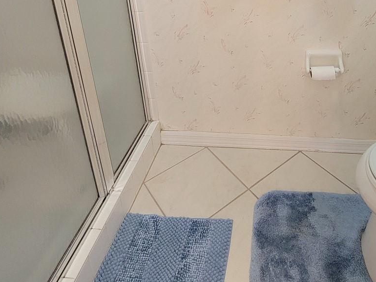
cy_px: 8
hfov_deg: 64.0
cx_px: 244
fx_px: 293
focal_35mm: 27
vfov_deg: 44.7
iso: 400
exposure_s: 1/60.2
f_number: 2.2
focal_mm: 2.2
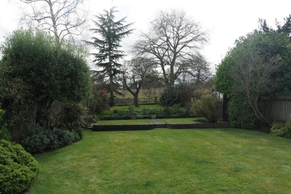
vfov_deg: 53.2
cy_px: 97
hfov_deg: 73.7
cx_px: 146
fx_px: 194
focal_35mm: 24
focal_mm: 16
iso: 100
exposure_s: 1/160
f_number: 5
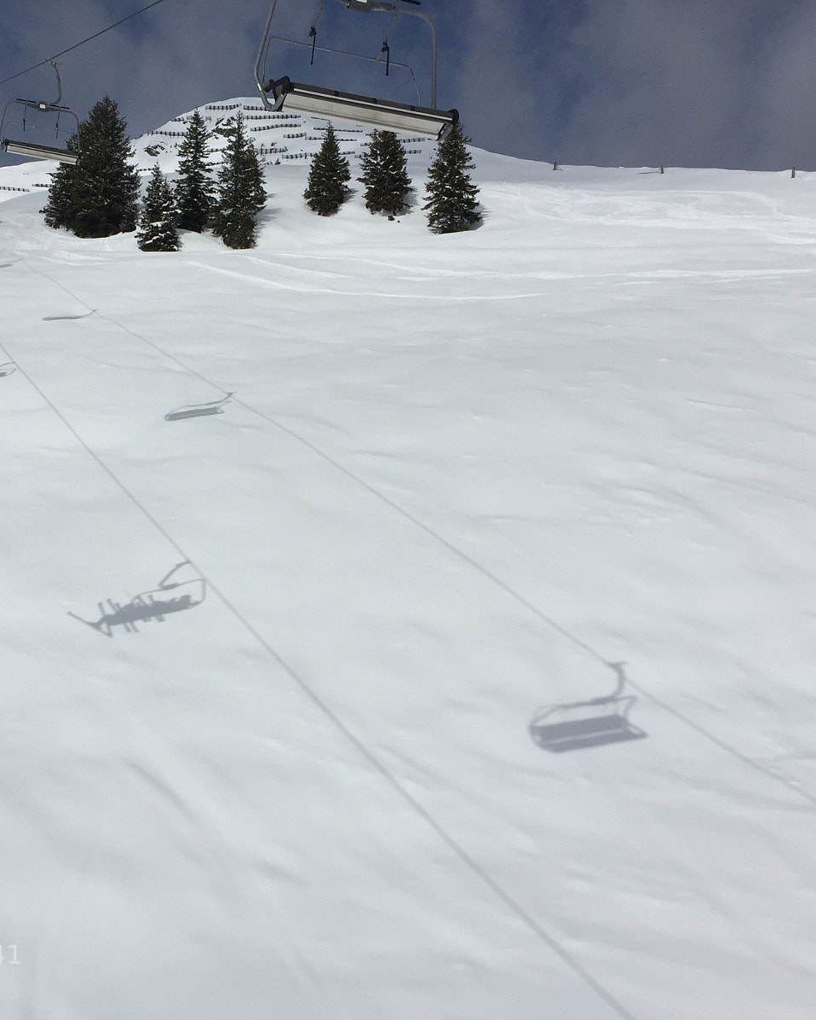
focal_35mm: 38
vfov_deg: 47.9
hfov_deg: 38.6
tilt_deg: +4.8
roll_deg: -1.1
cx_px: 259
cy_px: 508
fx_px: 1148
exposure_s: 1/20000
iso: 40
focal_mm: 4.15
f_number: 2.2
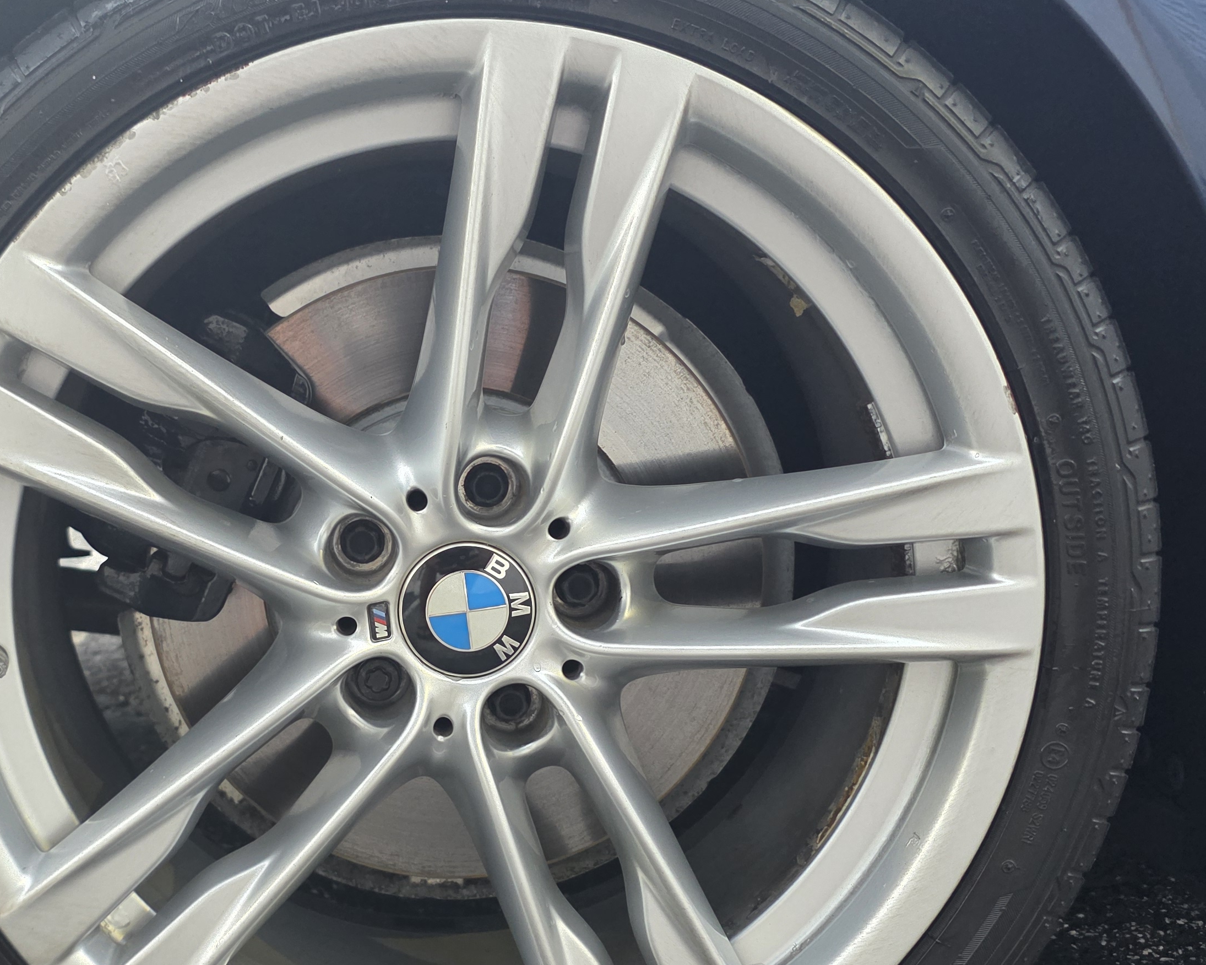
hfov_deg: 44.0
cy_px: 577
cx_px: 382
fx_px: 1463
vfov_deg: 36.4
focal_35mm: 41
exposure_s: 1/120
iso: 640
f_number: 1.7
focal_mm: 6.3
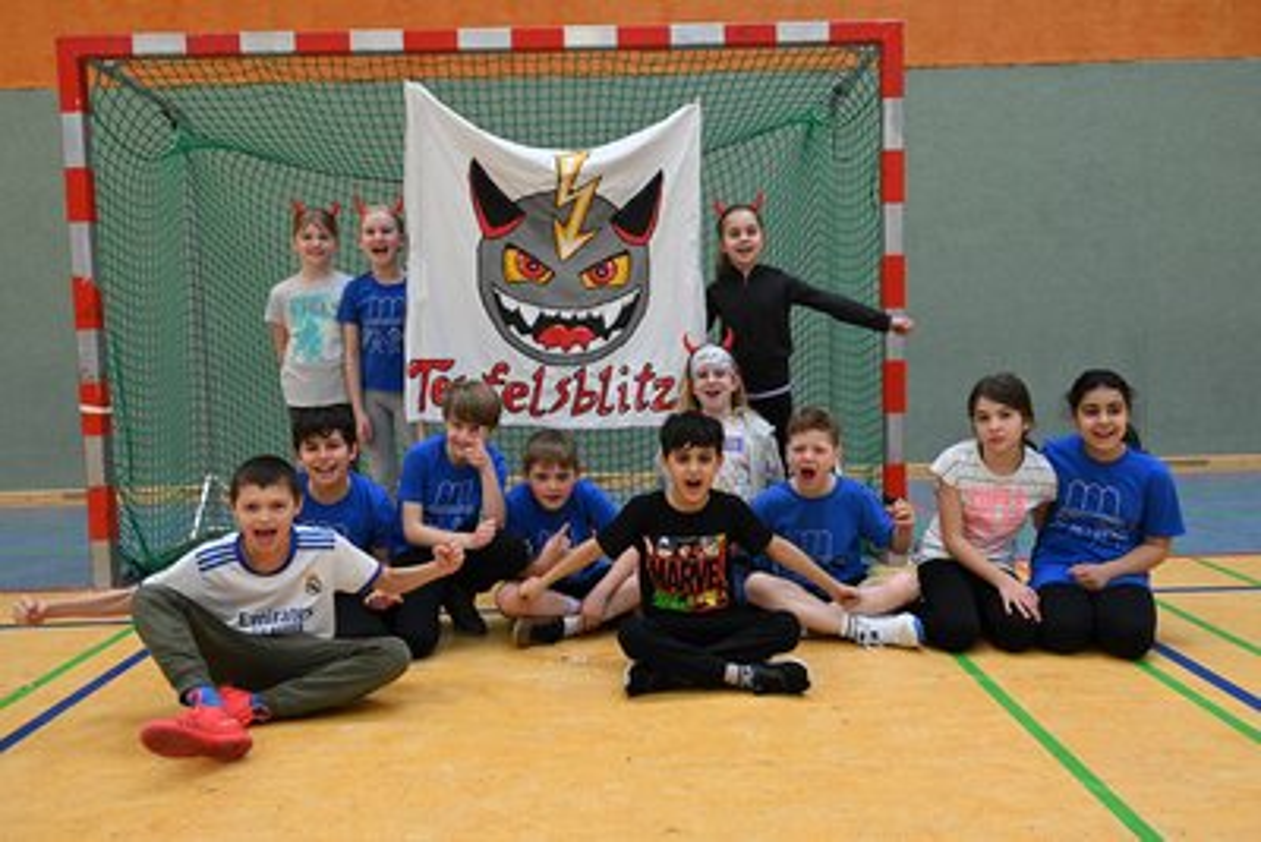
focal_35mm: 31
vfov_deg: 42.4
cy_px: 421
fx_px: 1086
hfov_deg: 60.3
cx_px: 630
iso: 1600
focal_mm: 31
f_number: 5.6
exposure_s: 1/160
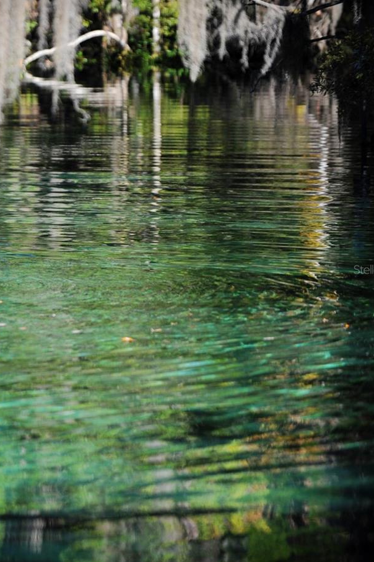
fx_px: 5500
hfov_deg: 3.9
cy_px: 270
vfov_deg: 5.8
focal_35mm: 353
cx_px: -87
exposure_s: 1/2500
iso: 320
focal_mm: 200
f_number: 3.2
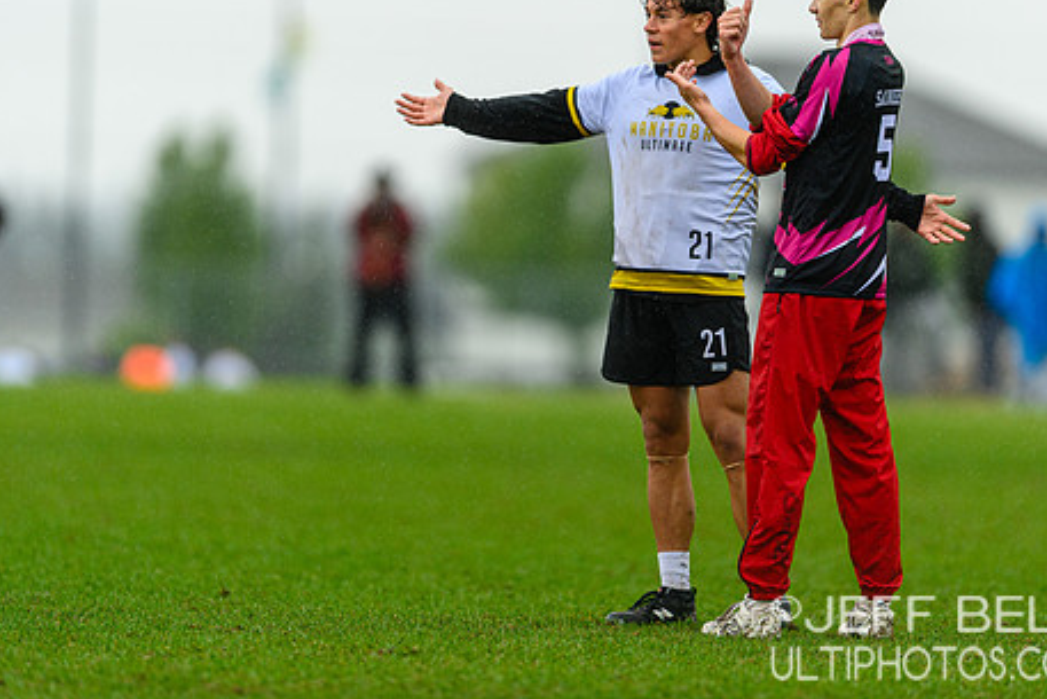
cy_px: 265
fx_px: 14778
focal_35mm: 508
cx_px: 619
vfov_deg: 2.7
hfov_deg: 4.1
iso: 200
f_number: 3.2
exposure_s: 1/1000
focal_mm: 400
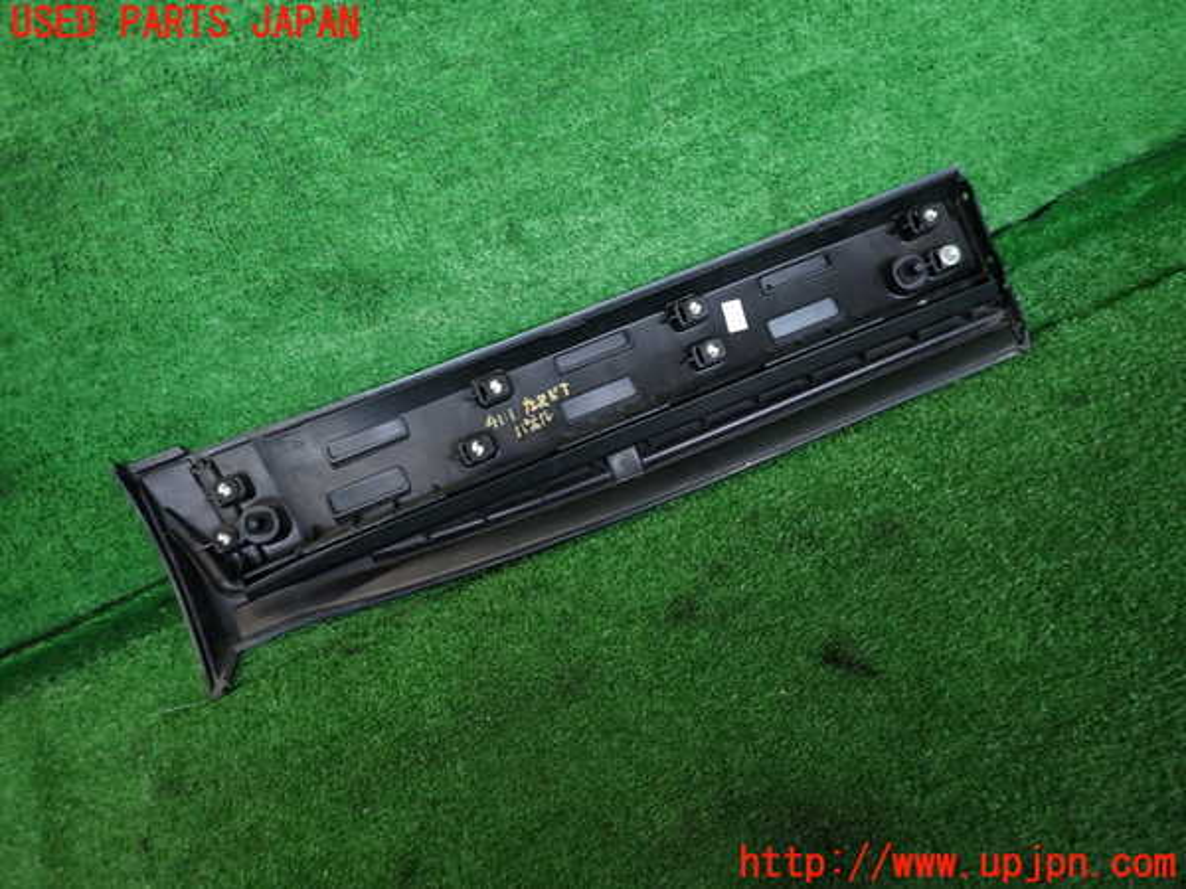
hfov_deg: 69.4
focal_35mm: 25
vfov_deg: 54.9
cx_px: 593
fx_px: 857
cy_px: 444
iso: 200
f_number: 2
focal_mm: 4.5
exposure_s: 1/60
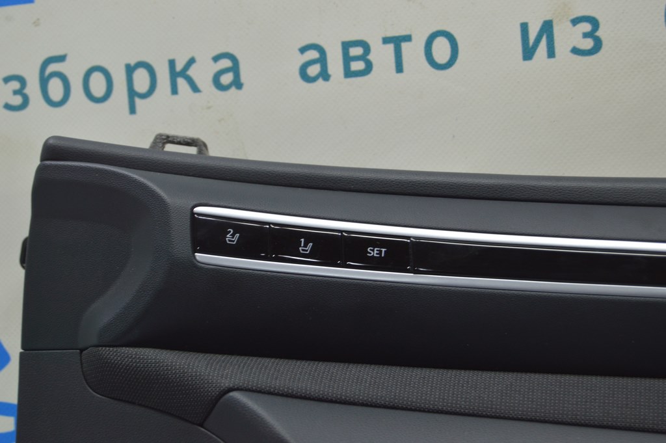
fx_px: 1525
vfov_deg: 16.5
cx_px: 333
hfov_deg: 24.6
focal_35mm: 82
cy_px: 222
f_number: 5.6
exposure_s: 1/20
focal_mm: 55
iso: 400
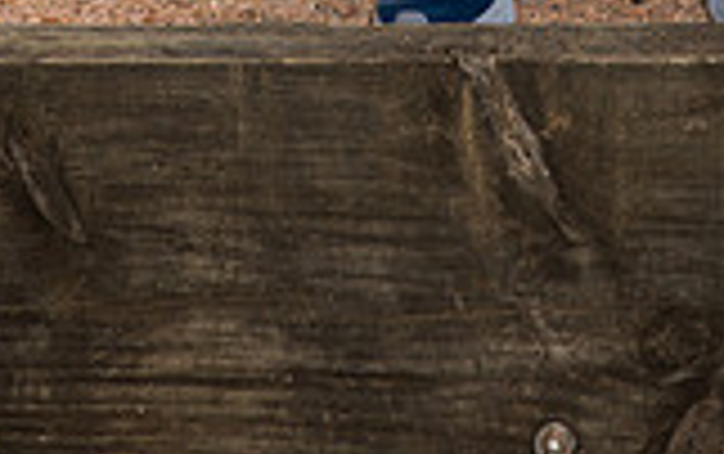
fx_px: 3713
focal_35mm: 188
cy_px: -535
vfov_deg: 6.7
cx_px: 612
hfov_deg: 11.1
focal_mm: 66
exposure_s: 1/250
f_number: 7.1
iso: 250
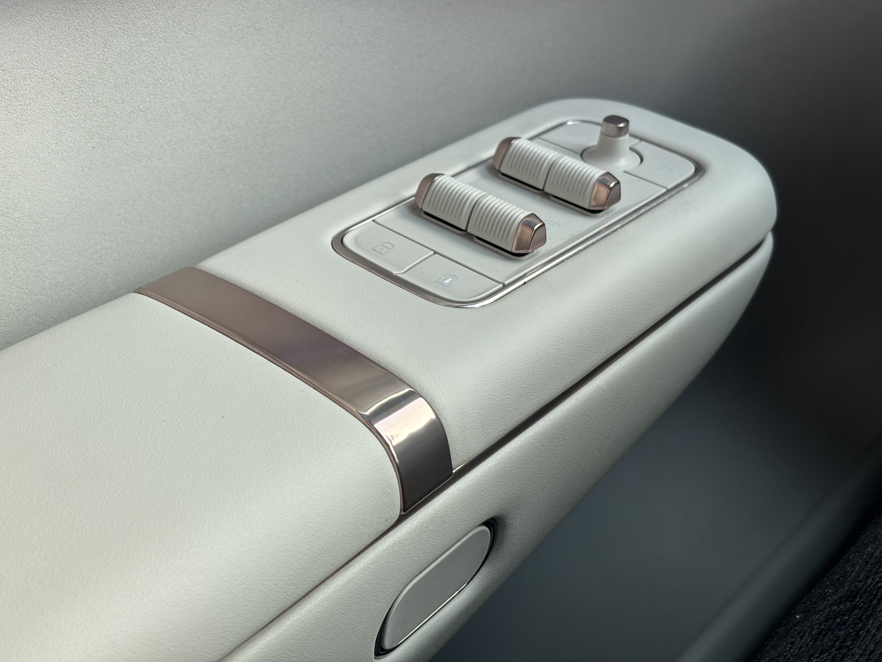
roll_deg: -0.8
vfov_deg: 28.0
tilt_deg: -34.4
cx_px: 441
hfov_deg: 36.8
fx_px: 1325
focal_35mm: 52
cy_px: 331
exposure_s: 1/60
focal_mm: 5.96
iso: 32
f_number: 1.6
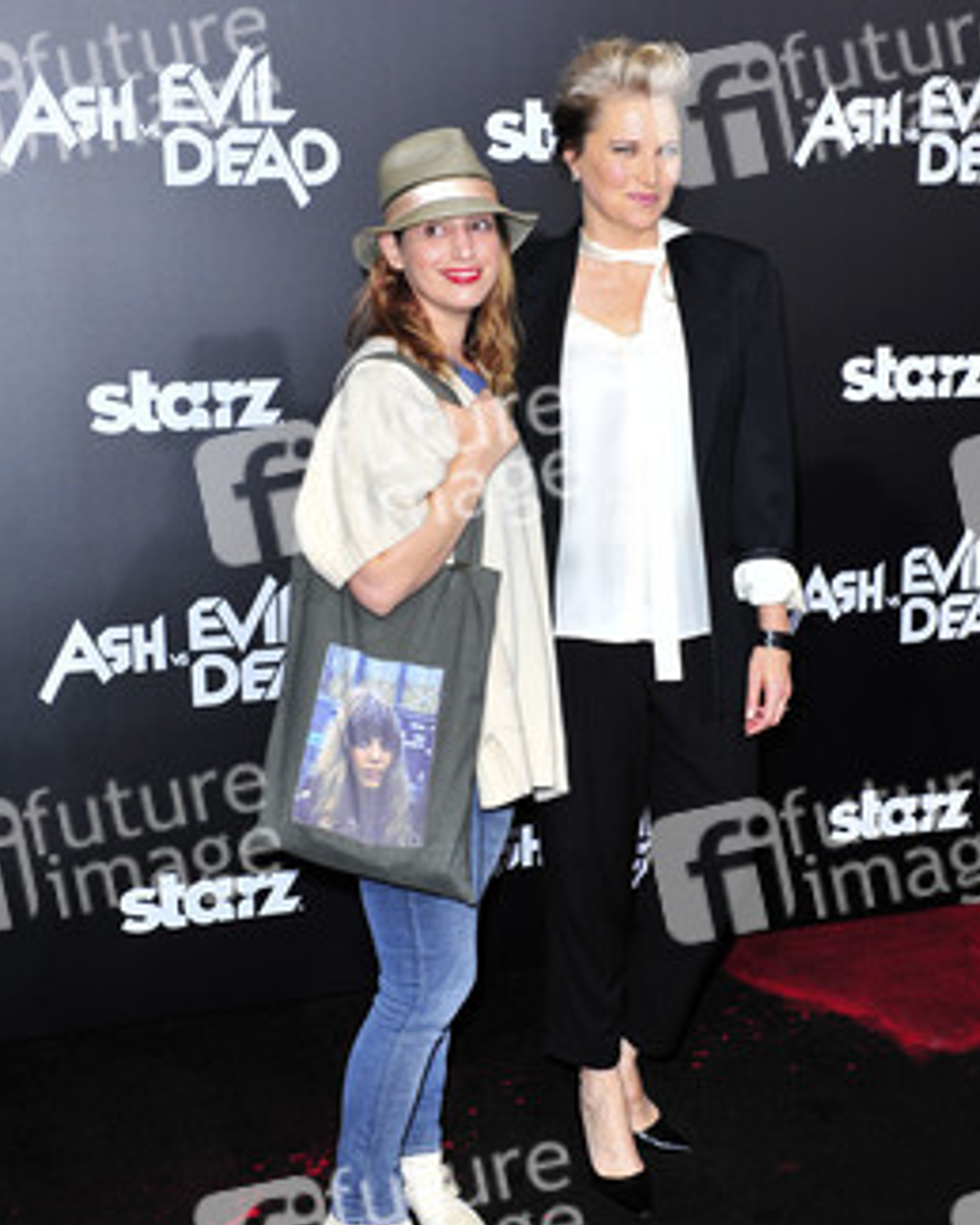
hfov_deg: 34.1
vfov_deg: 42.0
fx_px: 1596
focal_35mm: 44
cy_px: 665
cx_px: 501
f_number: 5.6
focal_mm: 38
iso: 640
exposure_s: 1/320
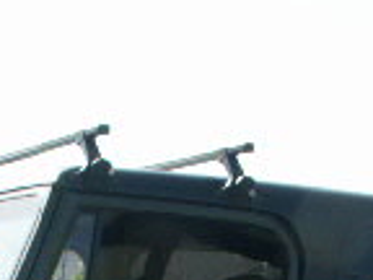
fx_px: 1433
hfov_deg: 14.7
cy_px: 544
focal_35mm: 133
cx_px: 41
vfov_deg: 10.3
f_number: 5.6
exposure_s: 1/320
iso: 64
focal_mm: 7.78
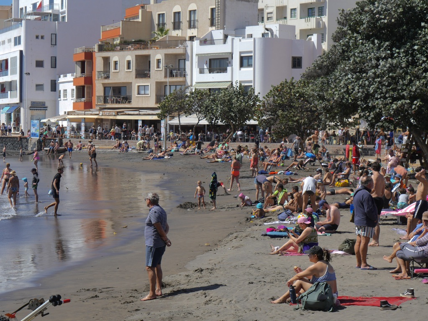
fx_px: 1113
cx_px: 214
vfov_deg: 16.4
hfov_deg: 21.8
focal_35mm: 90
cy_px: 160
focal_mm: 45
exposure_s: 1/500
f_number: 7.1
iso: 200
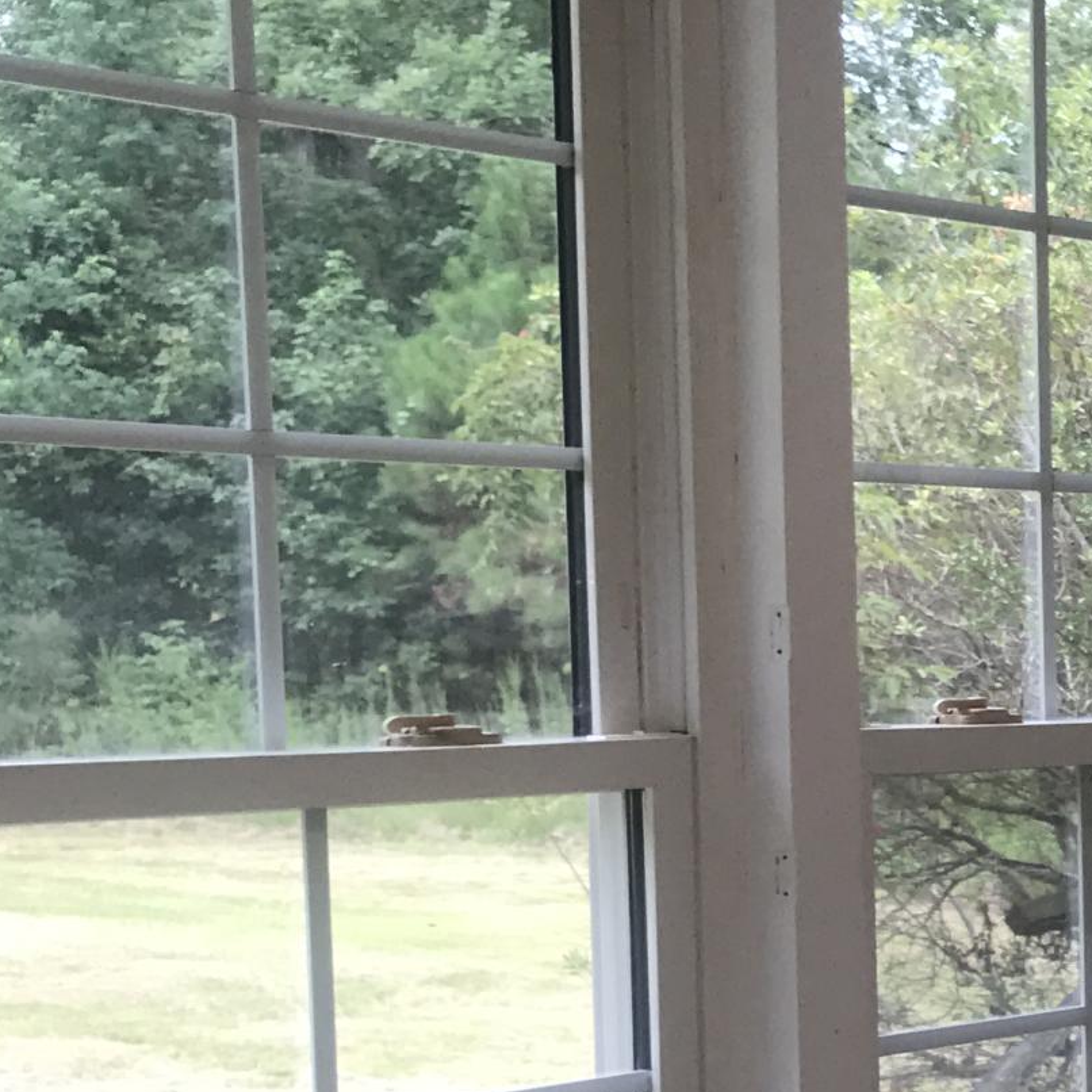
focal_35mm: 92
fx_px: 3284
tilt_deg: -4.4
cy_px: 977
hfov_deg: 16.0
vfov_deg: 18.6
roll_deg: -1.0
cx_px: 1958
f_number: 1.8
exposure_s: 1/76
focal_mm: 3.99
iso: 20
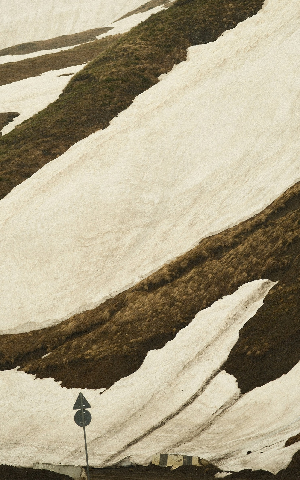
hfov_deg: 8.9
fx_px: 1922
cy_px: 160
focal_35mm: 147
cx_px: 138
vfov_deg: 14.2
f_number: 2.2
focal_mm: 56
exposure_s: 1/125
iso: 500
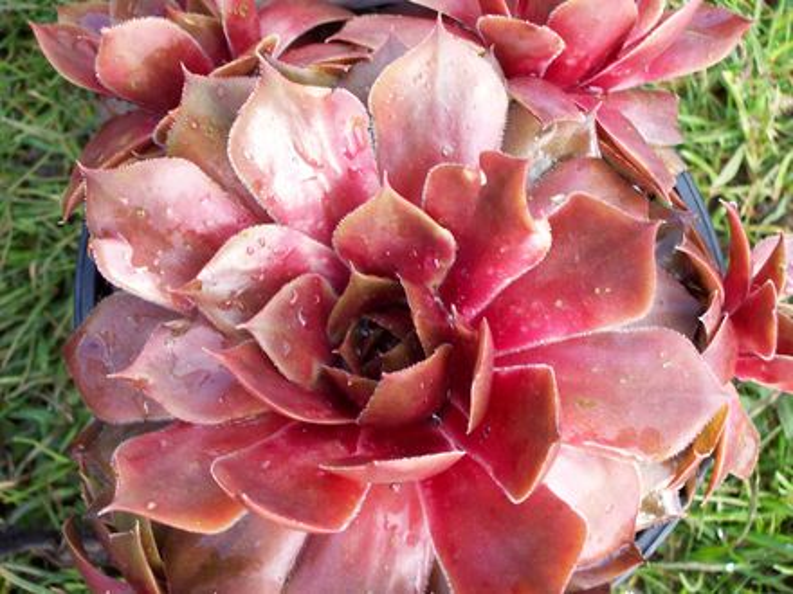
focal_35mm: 70
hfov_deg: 27.8
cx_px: 396
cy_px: 297
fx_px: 1604
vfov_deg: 21.0
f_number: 3.8
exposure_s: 1/97.2
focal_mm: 11.6
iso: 136
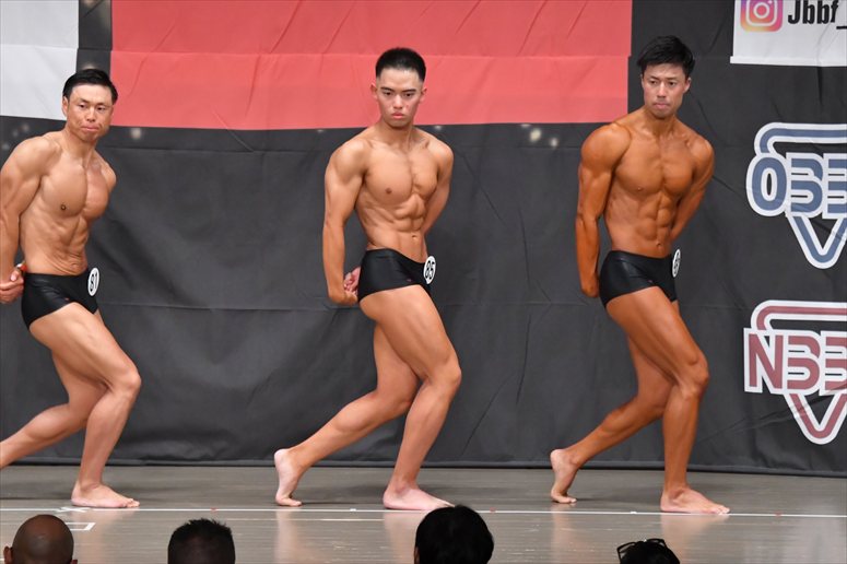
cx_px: 424
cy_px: 282
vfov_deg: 6.3
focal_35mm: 217
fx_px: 5103
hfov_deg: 9.5
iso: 6400
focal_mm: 145
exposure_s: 1/400
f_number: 5.6
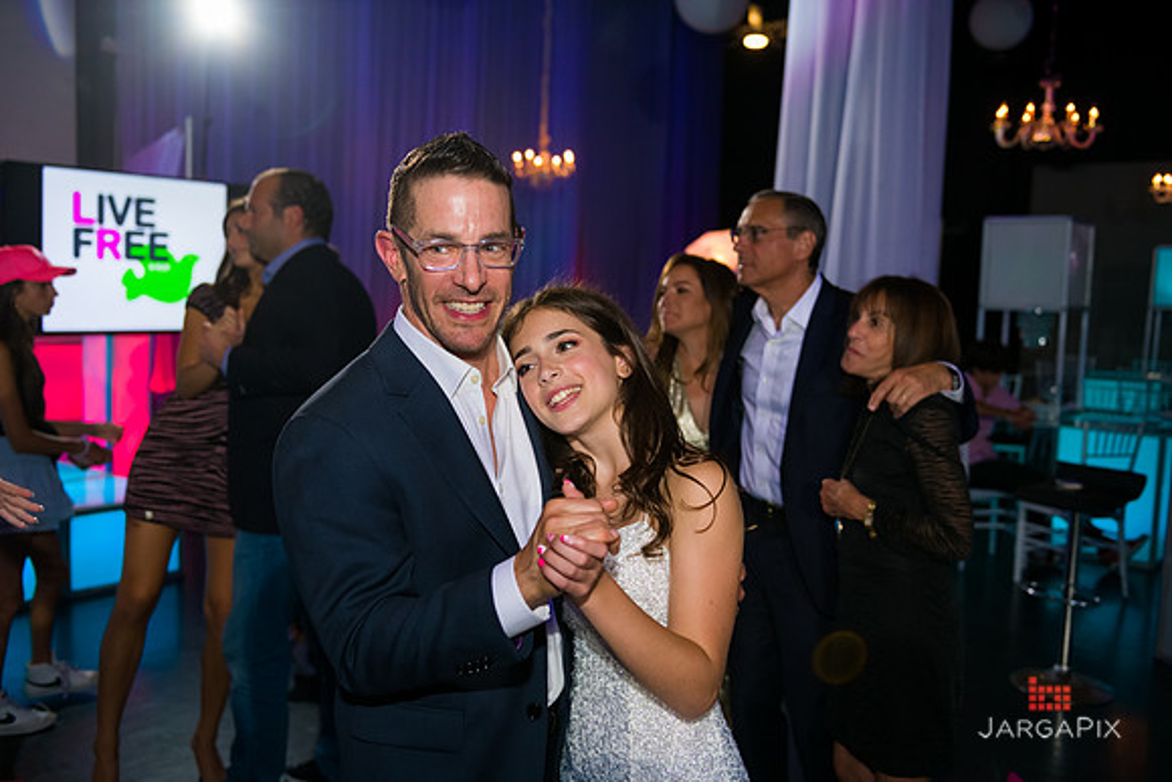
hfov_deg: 54.4
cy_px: 391
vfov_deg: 37.9
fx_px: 1140
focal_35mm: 35
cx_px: 586
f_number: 3.2
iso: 1600
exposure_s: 1/125
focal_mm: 35
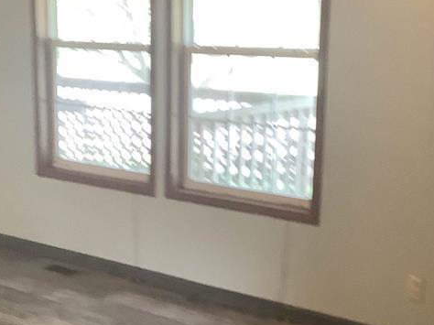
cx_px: 272
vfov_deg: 21.8
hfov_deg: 28.9
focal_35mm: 67
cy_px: 212
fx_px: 840
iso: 250
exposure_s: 1/60
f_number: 2.4
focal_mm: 3.3
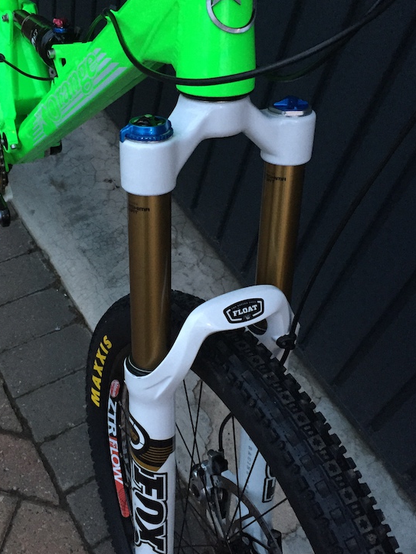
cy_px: 269
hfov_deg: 35.0
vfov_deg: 45.8
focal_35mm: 41
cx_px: 162
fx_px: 657
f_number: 2.2
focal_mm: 4.15
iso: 250
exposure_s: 1/20
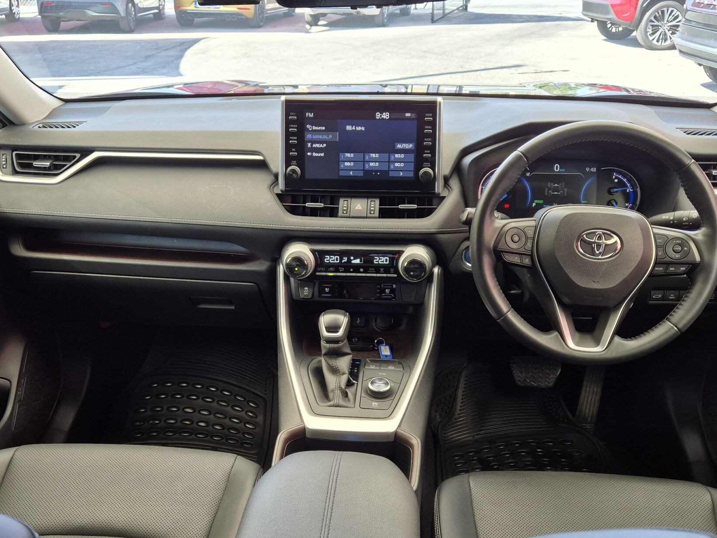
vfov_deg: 39.6
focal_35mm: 36
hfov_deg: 51.4
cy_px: 296
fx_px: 746
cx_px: 360
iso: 100
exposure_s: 1/180
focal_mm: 5.4
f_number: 1.8
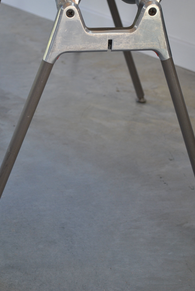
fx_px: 786
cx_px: 85
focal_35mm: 97
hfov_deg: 14.1
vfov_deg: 20.9
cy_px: 92
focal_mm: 44
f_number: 5.3
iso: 200
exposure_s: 1/40
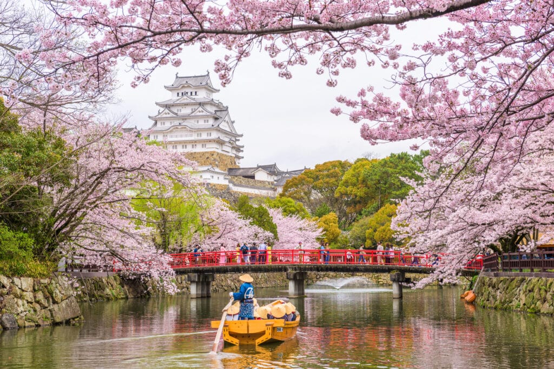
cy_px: 184
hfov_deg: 33.4
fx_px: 923
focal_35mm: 60
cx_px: 277
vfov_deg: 22.6
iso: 64
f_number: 8
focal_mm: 60
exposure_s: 1/80
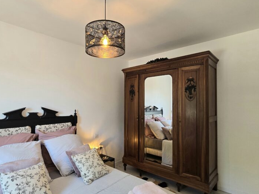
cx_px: 119
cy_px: 102
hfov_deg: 84.5
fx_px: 142
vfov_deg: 68.6
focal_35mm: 19
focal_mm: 2.2
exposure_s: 1/60.2
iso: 100
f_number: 2.2
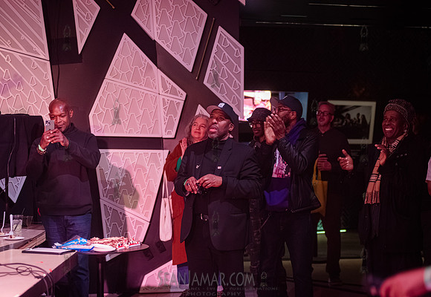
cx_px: 223
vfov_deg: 16.6
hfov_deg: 23.9
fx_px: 1020
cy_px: 149
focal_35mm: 84
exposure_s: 1/160
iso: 8000
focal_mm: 80
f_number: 2.8
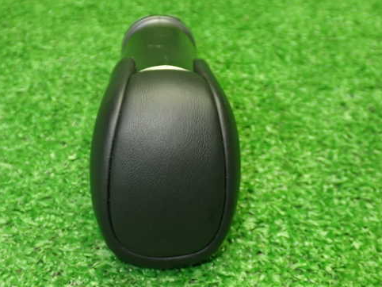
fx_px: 563
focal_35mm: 51
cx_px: 170
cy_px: 136
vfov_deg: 28.6
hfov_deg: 37.4
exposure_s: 1/40
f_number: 2.8
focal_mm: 7.31
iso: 400
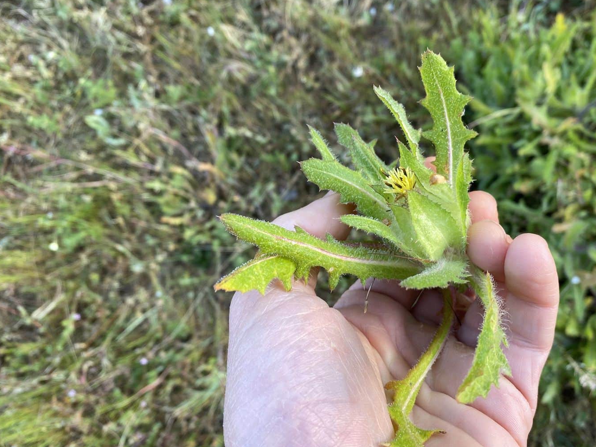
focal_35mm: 31
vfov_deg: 45.4
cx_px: 339
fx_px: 534
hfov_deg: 58.1
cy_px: 227
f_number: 1.8
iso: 32
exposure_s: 1/121
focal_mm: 4.25
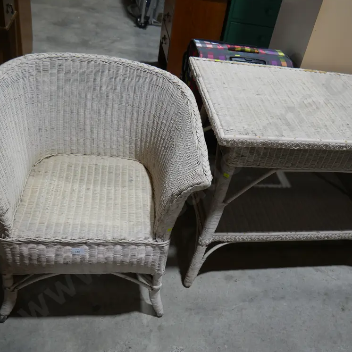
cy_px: 175
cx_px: 215
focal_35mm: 34
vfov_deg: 48.5
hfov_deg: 48.1
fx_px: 391
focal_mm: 14
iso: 200
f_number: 3.5
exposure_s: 1/125
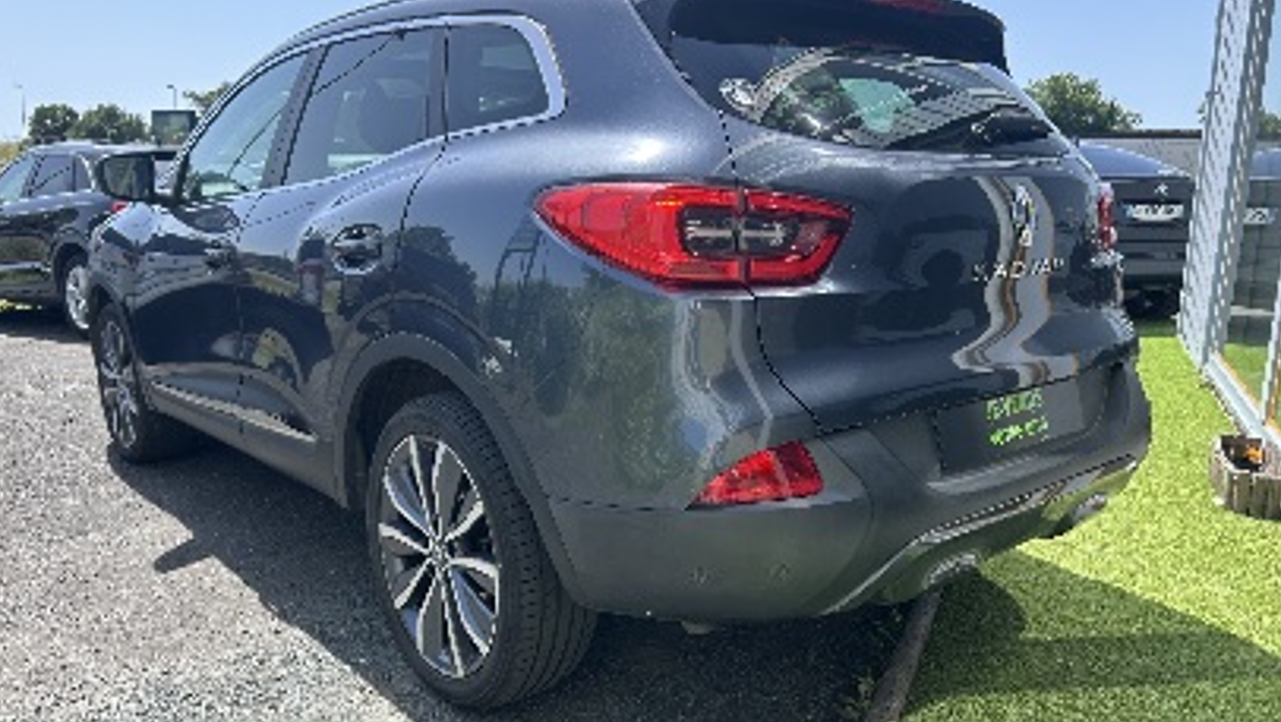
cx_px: 650
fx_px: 986
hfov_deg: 66.0
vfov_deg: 40.3
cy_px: 375
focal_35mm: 29
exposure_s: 1/1449
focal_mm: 5.7
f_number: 1.5
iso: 50
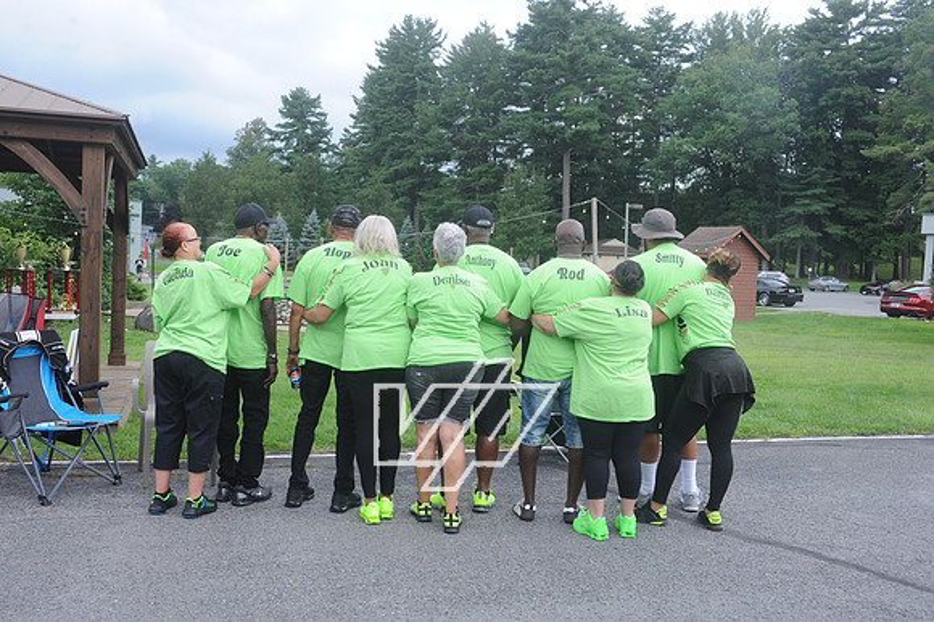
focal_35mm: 32
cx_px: 467
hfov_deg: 58.7
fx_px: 830
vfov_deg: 41.1
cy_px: 311
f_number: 9
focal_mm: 32
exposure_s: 1/160
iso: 500
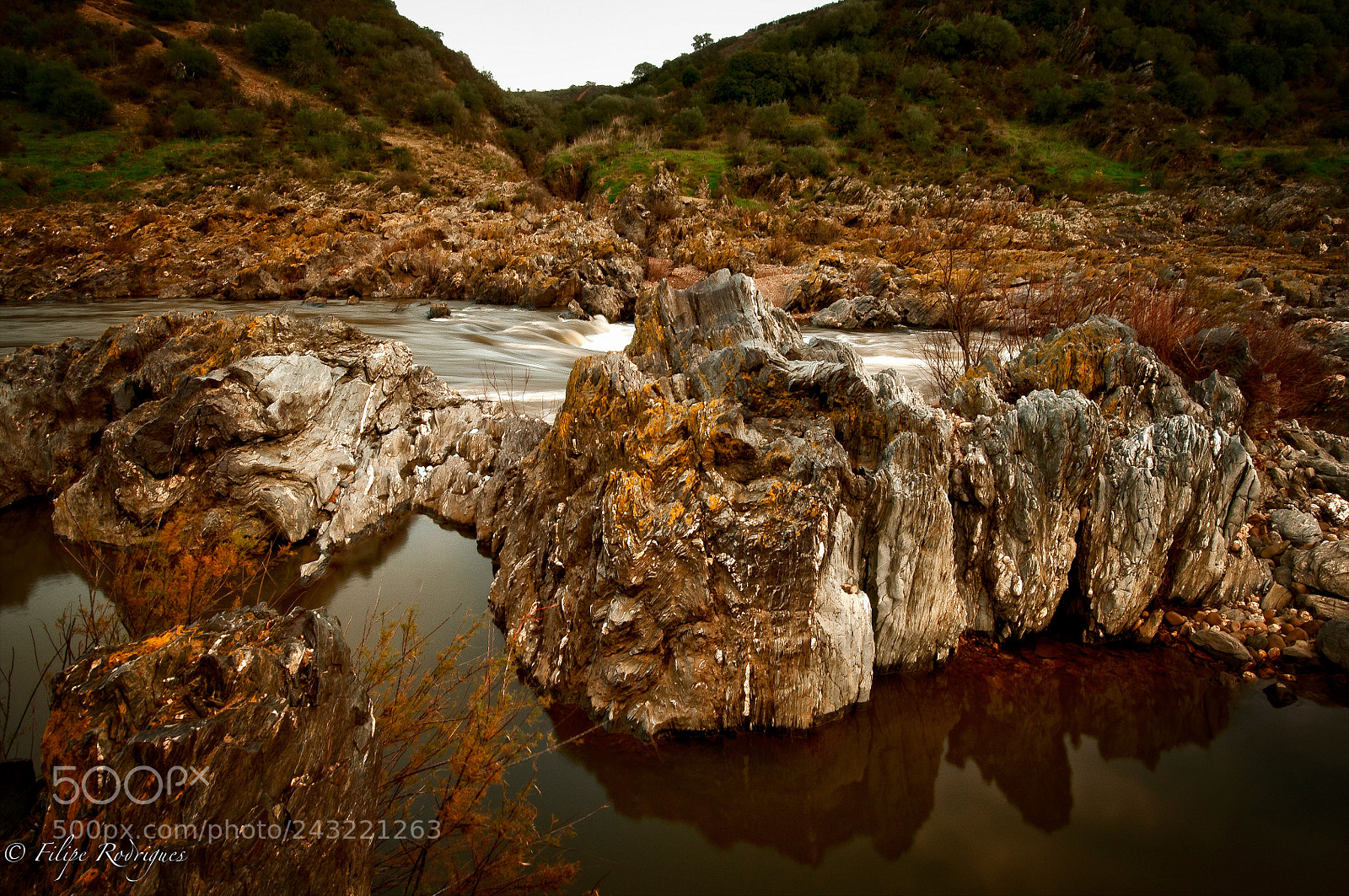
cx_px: 674
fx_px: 954
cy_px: 448
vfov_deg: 50.3
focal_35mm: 26
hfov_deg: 70.5
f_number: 16
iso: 200
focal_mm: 17
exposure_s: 1/1.67
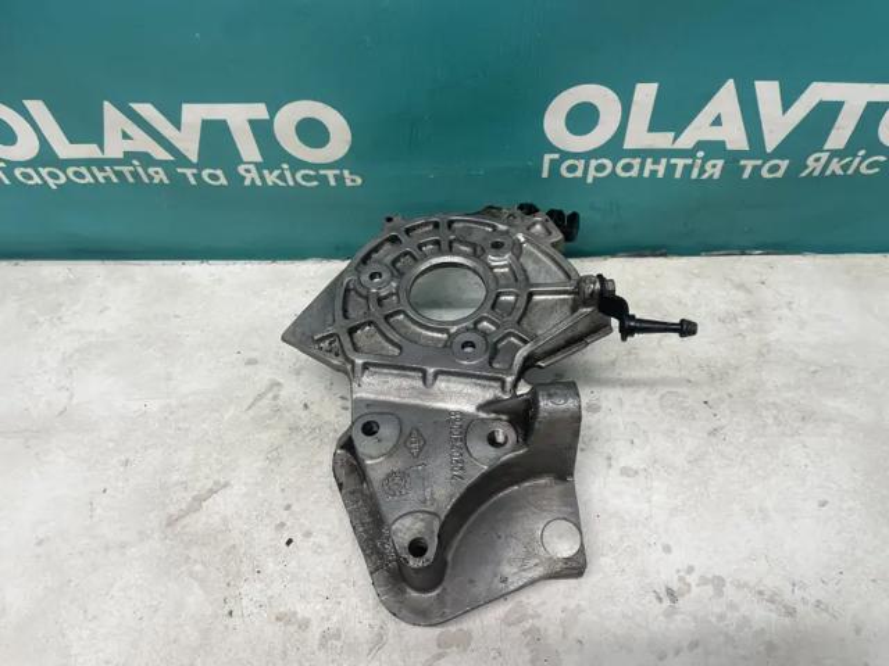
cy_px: 333
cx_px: 444
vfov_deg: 53.1
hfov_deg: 67.3
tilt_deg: -53.5
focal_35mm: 26
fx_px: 668
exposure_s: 1/100
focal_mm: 4.2
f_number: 1.6
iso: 100
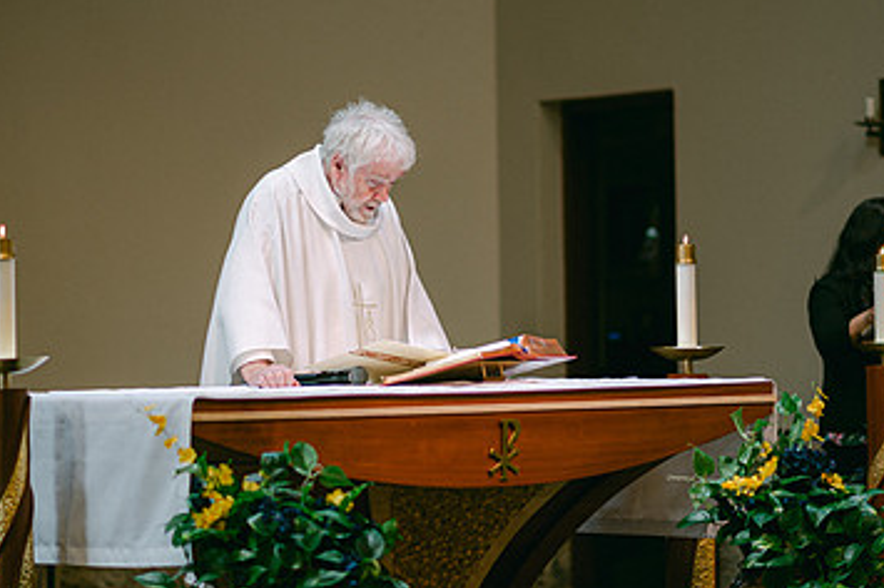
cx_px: 488
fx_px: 3410
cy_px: 301
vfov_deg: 9.8
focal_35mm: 139
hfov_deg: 14.8
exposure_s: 1/125
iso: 100
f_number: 1.8
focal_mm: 85
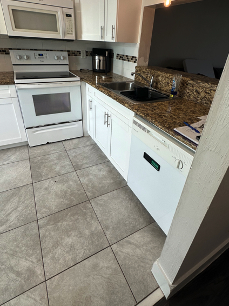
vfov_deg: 84.2
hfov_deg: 68.6
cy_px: 131
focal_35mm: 19
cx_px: 117
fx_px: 168
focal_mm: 2.22
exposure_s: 1/120
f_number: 2.2
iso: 64
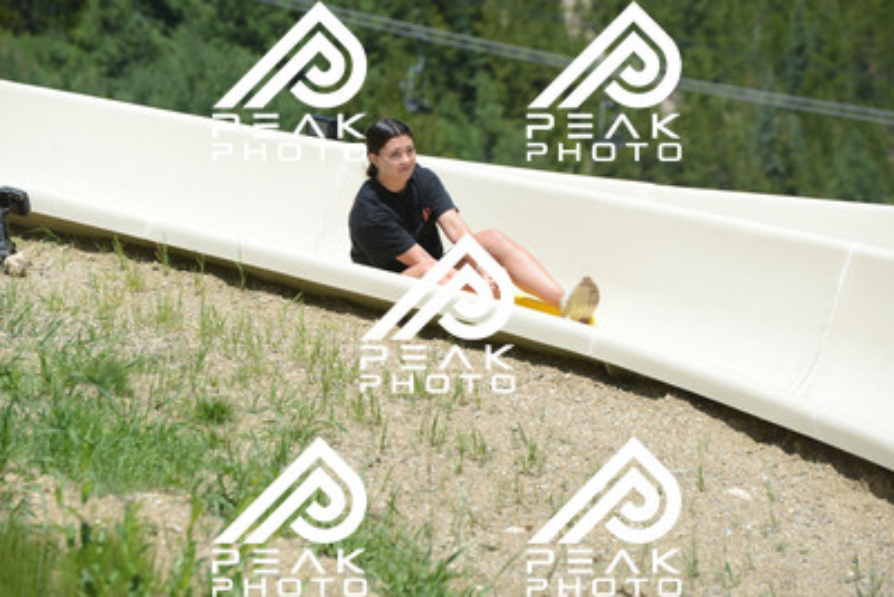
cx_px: 447
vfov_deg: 7.0
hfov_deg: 10.5
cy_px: 298
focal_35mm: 195
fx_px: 4844
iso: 400
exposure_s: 1/1250
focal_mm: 195
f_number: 6.3
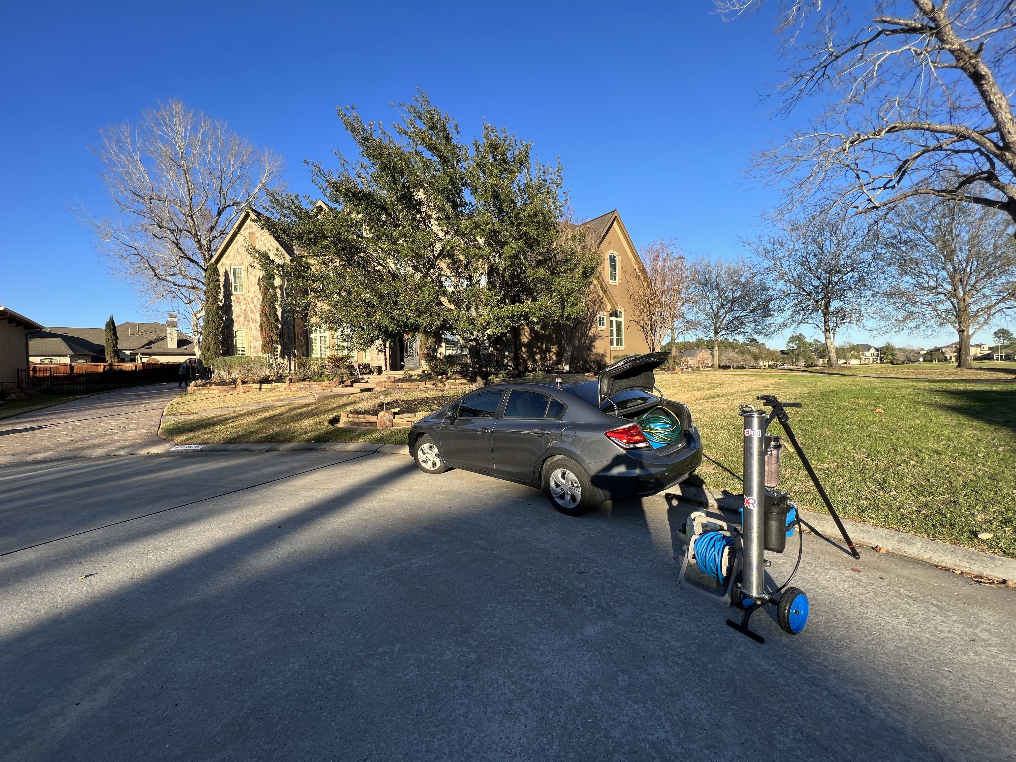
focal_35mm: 13
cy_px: 381
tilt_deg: -1.7
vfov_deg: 89.9
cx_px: 508
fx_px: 382
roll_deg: +2.2
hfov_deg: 106.2
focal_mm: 1.57
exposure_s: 1/612
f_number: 1.8
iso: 32
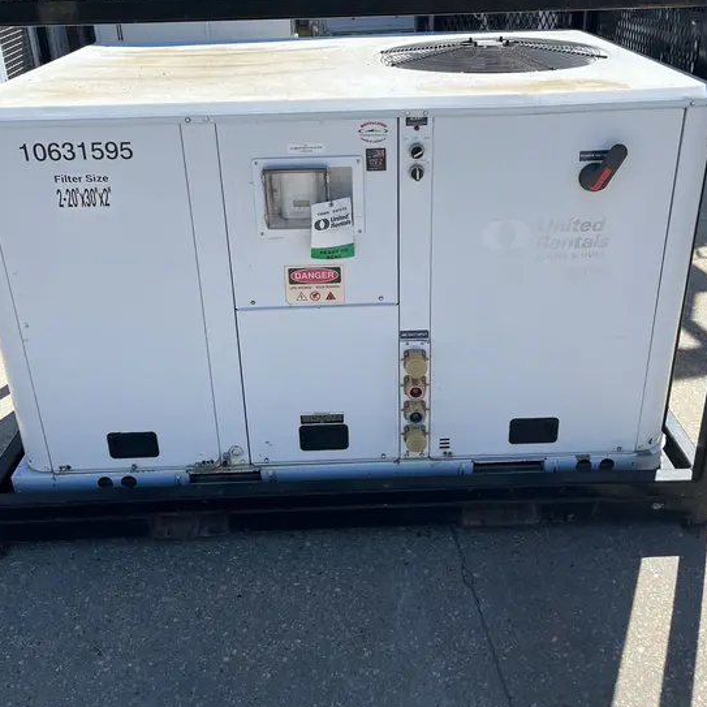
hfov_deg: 52.5
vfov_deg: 51.6
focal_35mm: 31
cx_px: 355
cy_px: 242
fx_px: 716
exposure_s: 1/3413
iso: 50
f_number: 1.6
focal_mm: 5.1
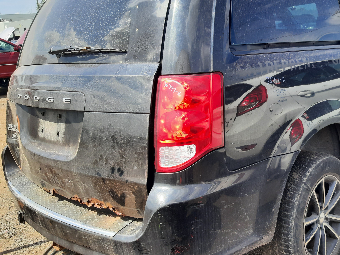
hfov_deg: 47.8
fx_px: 373
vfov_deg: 37.7
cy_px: 114
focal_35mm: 38
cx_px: 240
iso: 40
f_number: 1.7
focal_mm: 3.92
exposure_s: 1/569
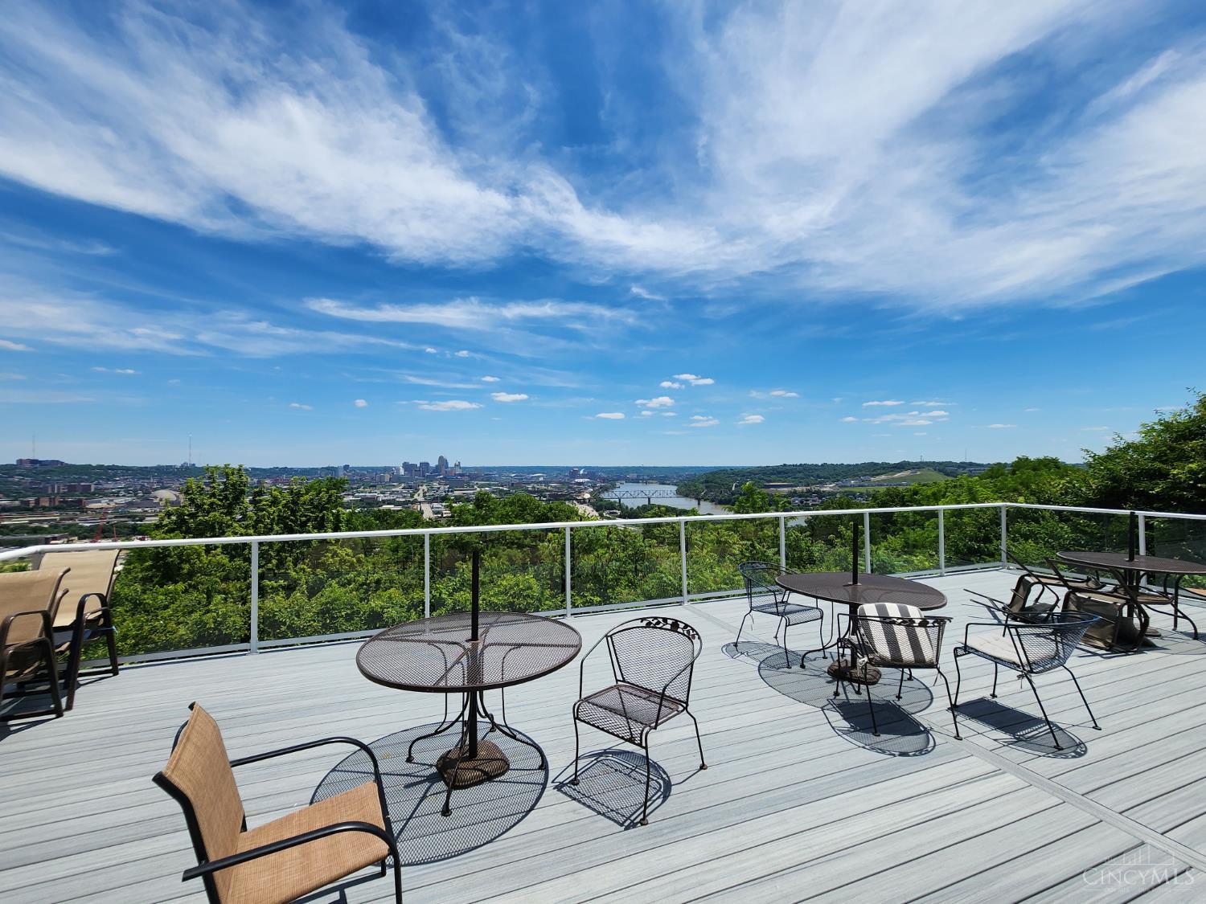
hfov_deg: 106.2
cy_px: 452
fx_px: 453
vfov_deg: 89.9
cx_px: 603
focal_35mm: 13
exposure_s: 1/3372
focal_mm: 2.2
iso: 50
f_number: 2.2
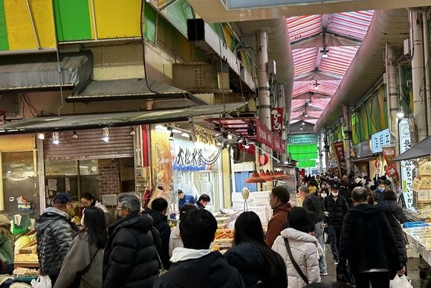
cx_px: 298
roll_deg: +2.4
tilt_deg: -1.2
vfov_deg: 35.0
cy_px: 160
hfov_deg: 49.5
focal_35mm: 38
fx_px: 455
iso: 80
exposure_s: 1/120
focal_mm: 5.7
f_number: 1.5
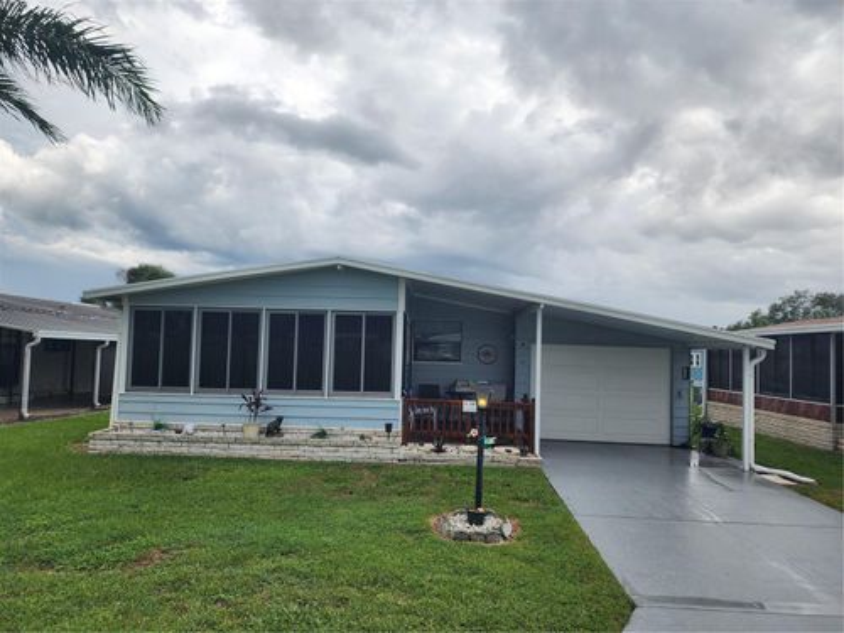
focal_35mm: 23
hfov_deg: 73.9
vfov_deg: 58.9
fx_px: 561
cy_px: 316
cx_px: 422
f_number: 1.8
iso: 12
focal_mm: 6.4
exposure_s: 1/1024
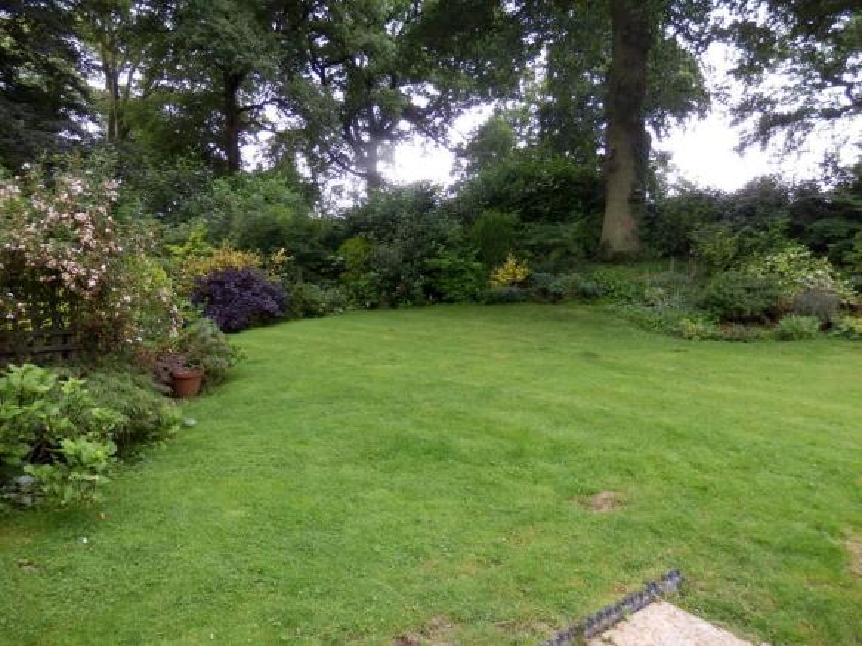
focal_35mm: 25
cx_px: 431
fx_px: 622
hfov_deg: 69.4
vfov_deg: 54.9
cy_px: 323
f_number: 3
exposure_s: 1/30
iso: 125
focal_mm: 4.5
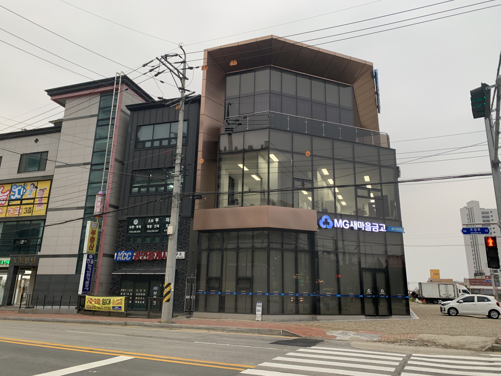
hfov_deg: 67.3
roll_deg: -0.1
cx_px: 250
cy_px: 188
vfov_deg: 53.1
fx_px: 376
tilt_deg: +14.9
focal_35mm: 26
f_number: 1.8
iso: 50
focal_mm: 4.25
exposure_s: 1/121
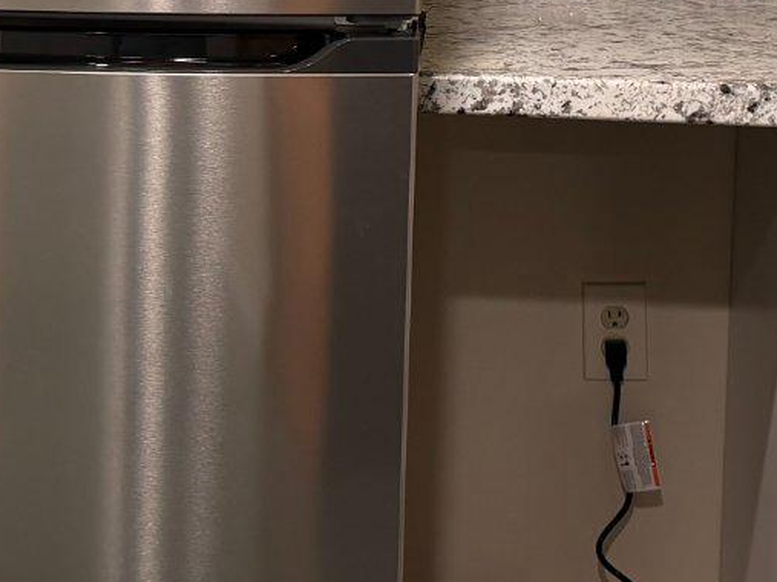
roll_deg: -1.7
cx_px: 371
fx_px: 2177
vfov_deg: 14.9
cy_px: -20
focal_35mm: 97
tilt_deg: -6.5
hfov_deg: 20.2
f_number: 1.78
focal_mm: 6.76
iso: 160
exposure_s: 1/60
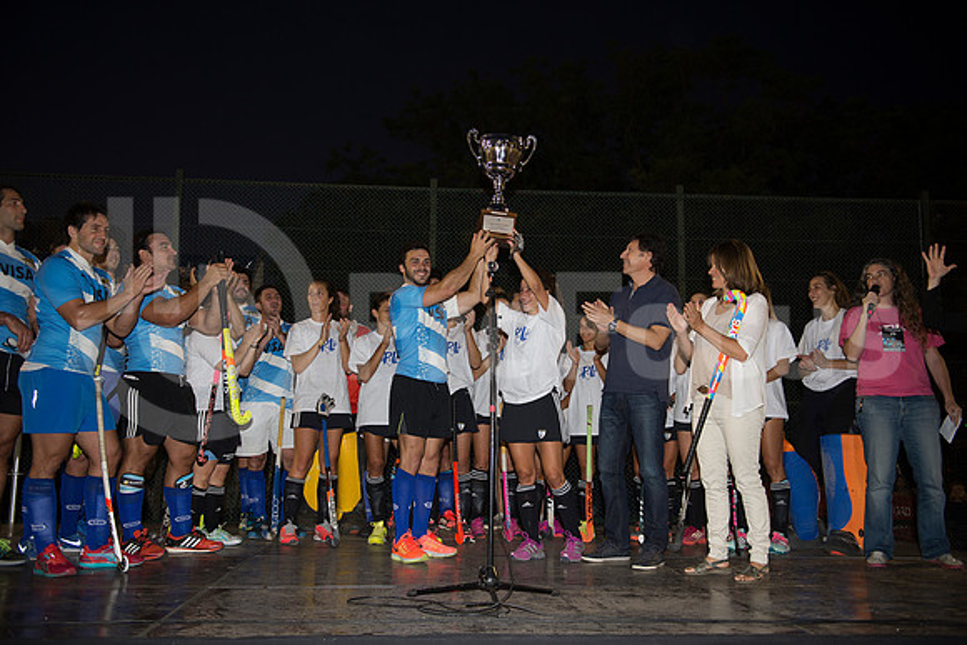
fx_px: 913
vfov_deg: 38.9
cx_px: 484
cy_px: 322
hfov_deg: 55.8
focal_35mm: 34
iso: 800
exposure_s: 1/125
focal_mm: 34
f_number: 2.8
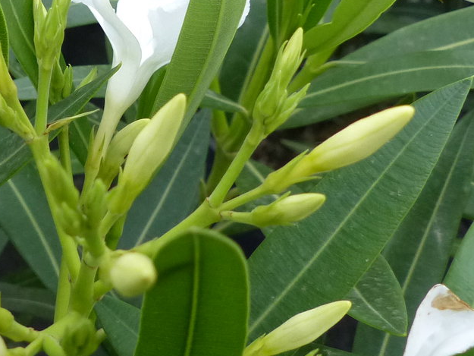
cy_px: 106
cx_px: 75
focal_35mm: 64
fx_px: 877
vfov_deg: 22.8
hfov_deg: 29.4
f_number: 2.8
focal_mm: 4.5
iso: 320
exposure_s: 1/125
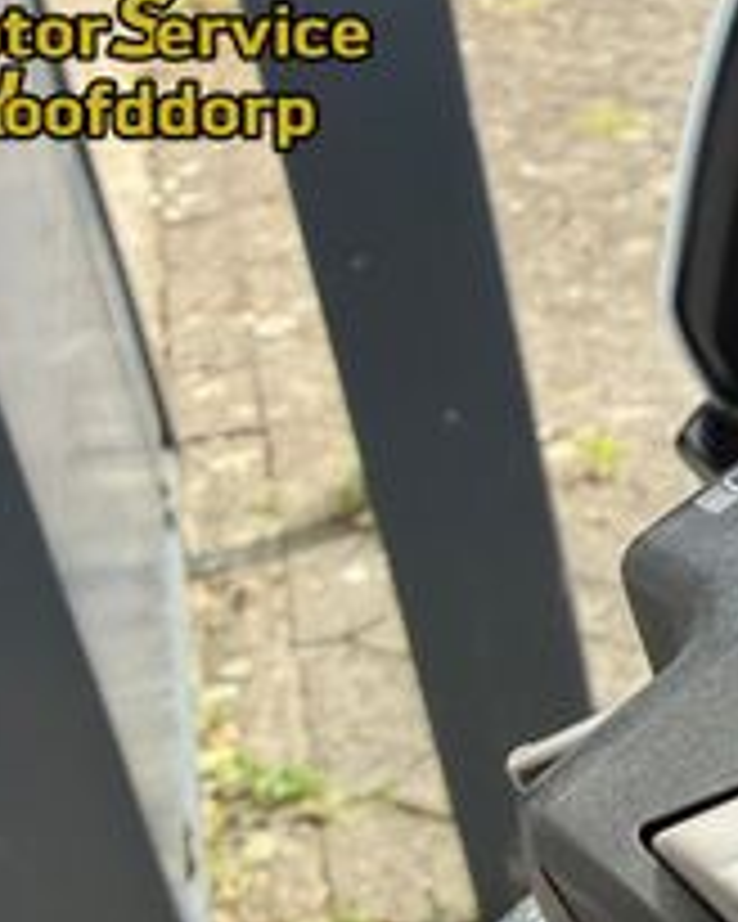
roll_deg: +0.7
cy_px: 801
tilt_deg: -35.3
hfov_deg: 17.2
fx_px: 1993
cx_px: 1332
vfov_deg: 25.4
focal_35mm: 73
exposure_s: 1/908
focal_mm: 2.22
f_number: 2.2
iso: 50
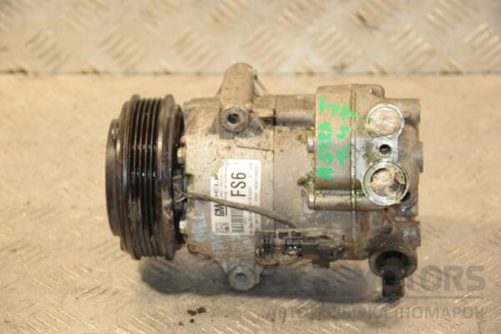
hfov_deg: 16.1
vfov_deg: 10.8
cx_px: 250
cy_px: 167
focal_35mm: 128
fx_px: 1774
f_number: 5.6
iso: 800
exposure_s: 1/100
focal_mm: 85
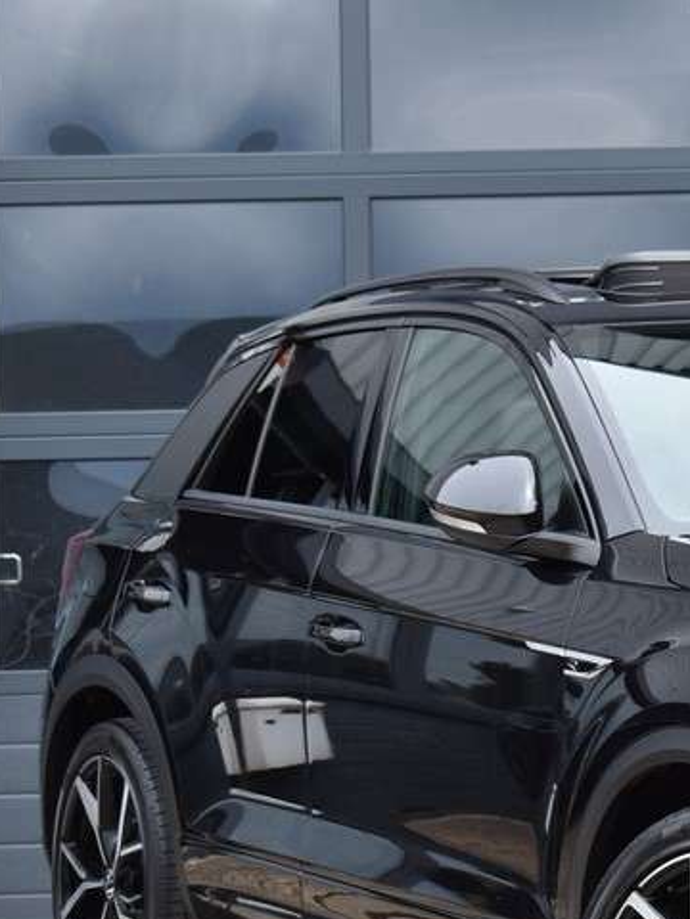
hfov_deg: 9.1
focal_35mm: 160
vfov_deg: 12.3
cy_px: 653
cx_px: 941
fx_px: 4252
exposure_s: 1/250
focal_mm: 52
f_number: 8
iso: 280
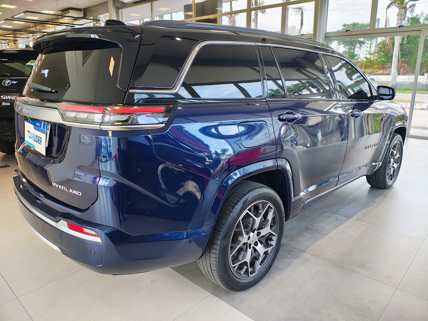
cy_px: 160
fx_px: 309
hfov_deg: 69.4
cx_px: 214
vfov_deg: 54.9
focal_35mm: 25
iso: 394
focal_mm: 5.89
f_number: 1.4
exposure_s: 1/120
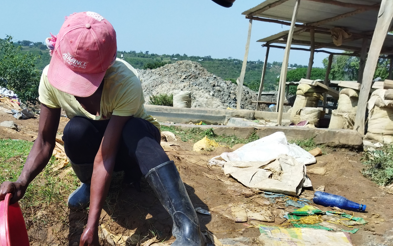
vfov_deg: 27.5
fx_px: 482
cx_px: 97
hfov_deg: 42.9
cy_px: 223
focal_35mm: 45
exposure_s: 1/2353
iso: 98
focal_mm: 4.71
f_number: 1.79
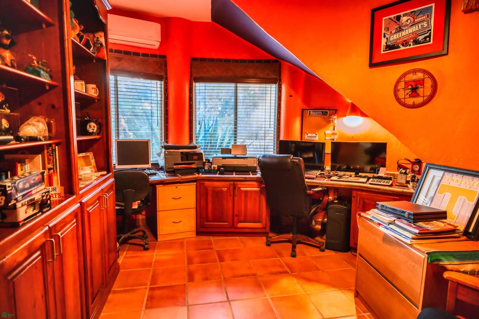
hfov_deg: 84.0
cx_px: 240
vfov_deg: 61.9
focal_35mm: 20
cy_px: 160
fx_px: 266
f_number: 2.8
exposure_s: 1/40
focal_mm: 20
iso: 1000
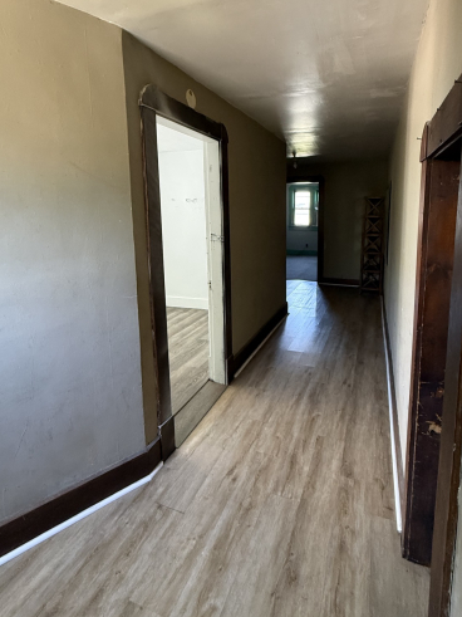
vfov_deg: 84.1
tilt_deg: -9.7
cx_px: 266
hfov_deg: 68.3
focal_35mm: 19
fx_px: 338
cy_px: 263
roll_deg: +0.2
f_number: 2.2
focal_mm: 2.22
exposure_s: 1/60
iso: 400
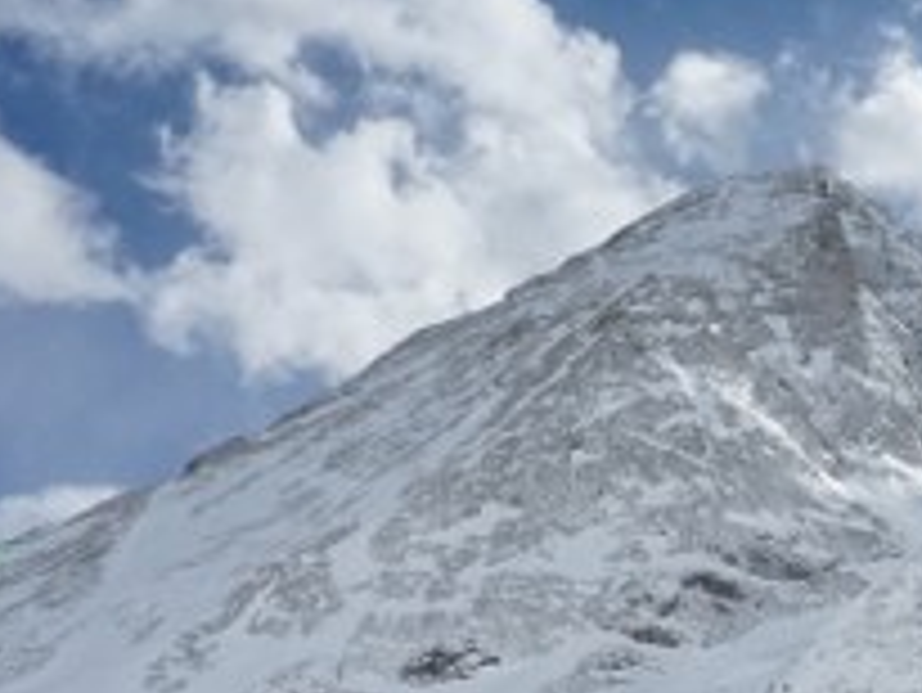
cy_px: 376
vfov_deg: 20.5
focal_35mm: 72
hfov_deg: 25.7
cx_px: 913
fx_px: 1919
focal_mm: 16
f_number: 13
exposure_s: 1/4000
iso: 1600
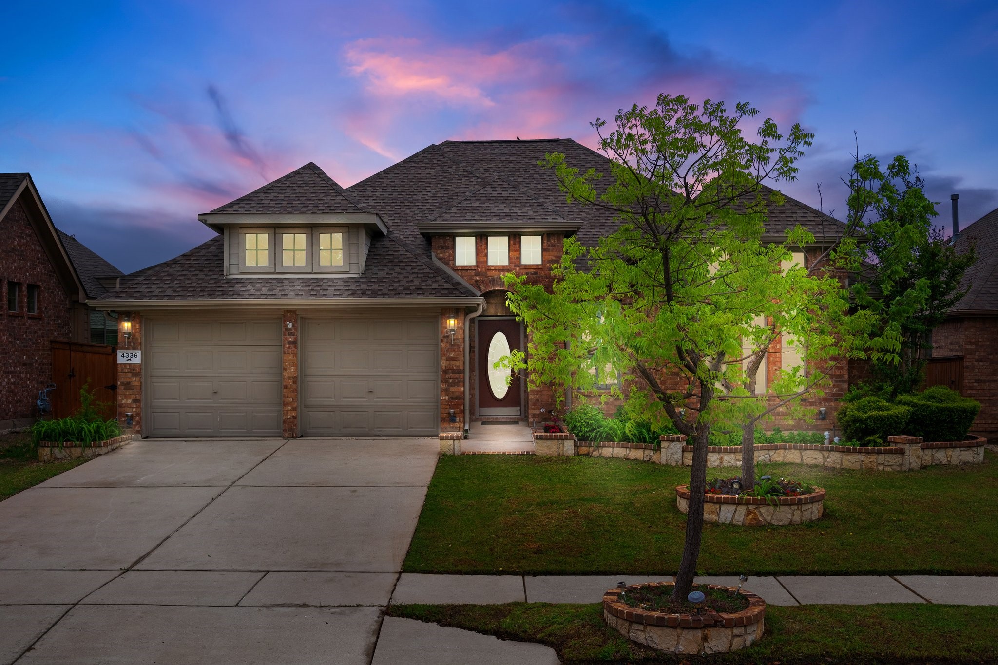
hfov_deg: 54.4
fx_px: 970
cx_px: 499
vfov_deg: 37.8
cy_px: 332
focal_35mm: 35
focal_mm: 35
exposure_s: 1/30
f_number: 7.1
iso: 400
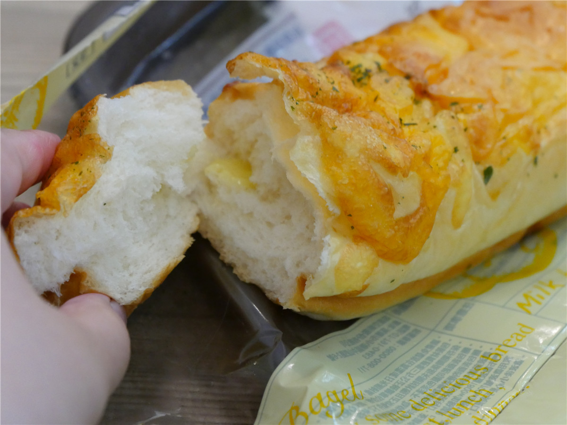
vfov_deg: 11.4
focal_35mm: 130
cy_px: 212
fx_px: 2129
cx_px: 284
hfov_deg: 15.2
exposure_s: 1/160
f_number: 5.3
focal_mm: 65
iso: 3200
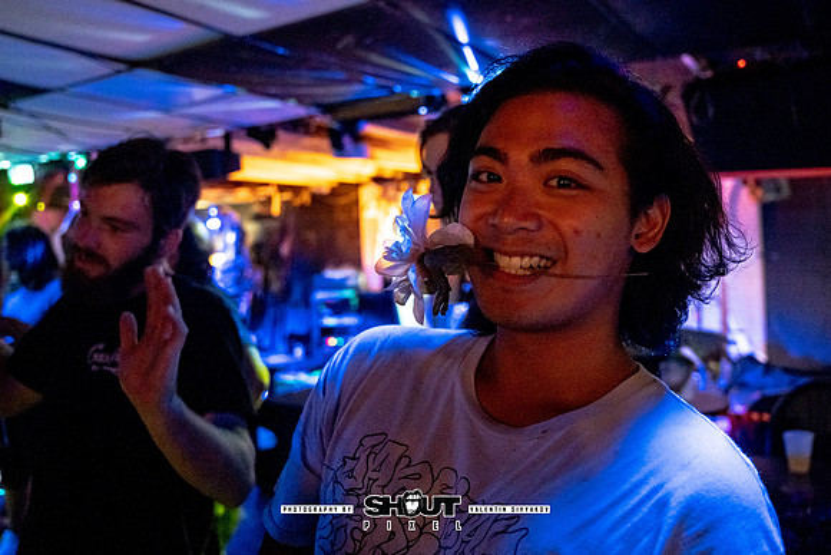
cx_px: 445
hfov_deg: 61.2
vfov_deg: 42.8
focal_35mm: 30
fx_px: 702
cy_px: 210
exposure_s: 1/200
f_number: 2.8
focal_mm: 24
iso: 2500
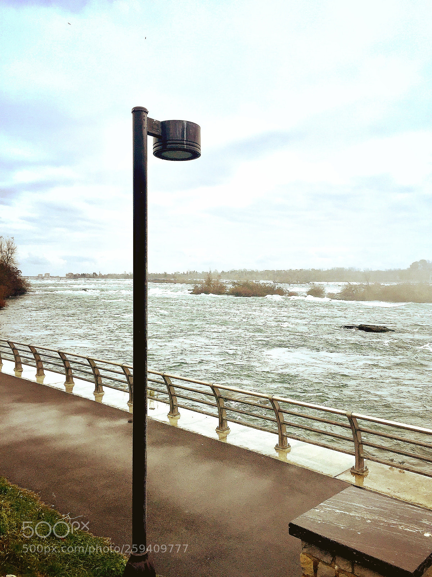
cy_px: 288
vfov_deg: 61.7
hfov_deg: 48.2
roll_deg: -0.3
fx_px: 483
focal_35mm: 29
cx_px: 216
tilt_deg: +0.4
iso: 32
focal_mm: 4.15
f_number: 2.2
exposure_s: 1/1199
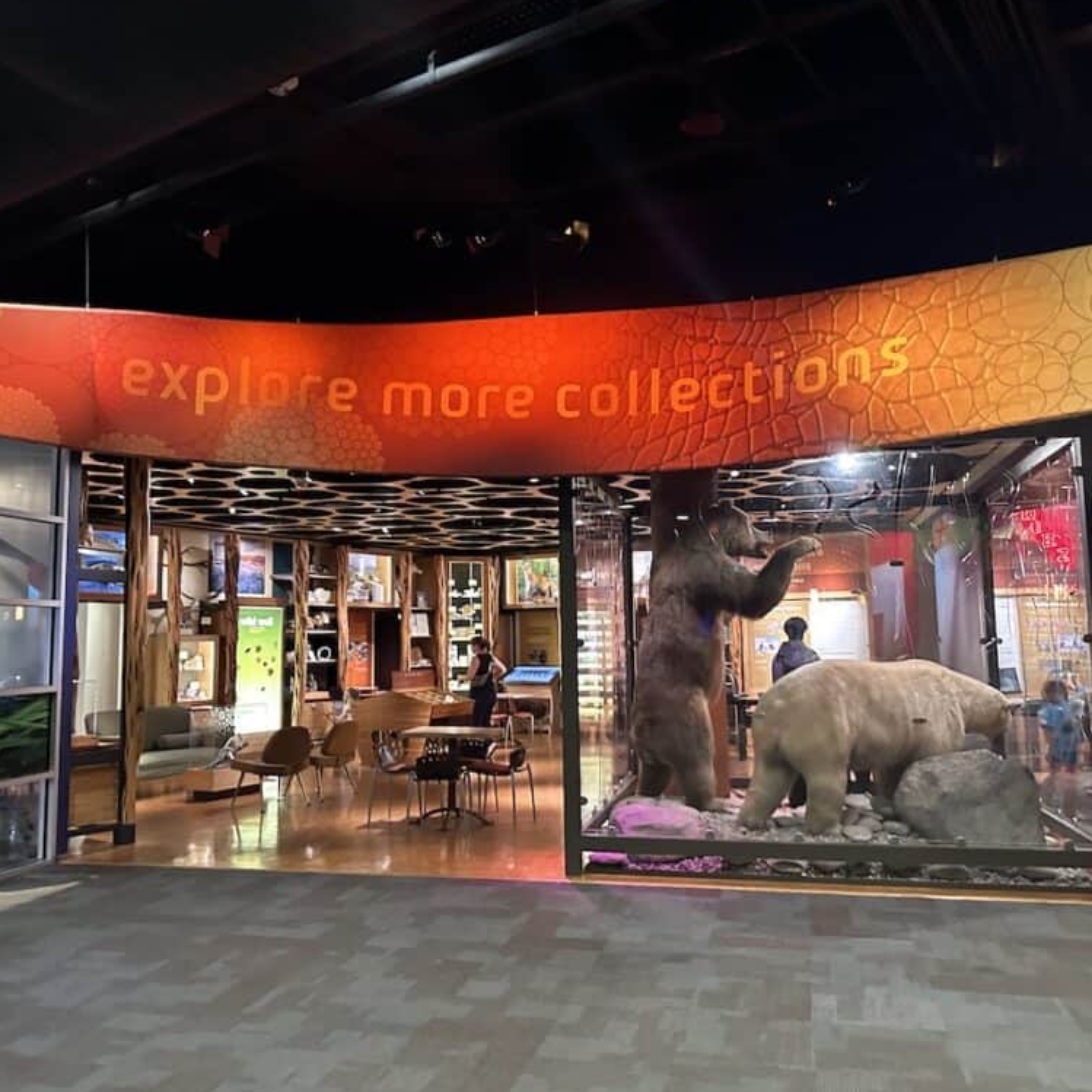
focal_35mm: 29
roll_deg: +0.8
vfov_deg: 55.6
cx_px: 534
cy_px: 539
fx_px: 1035
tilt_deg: +4.1
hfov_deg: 55.6
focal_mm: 6.86
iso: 800
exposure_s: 1/59
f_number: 1.78
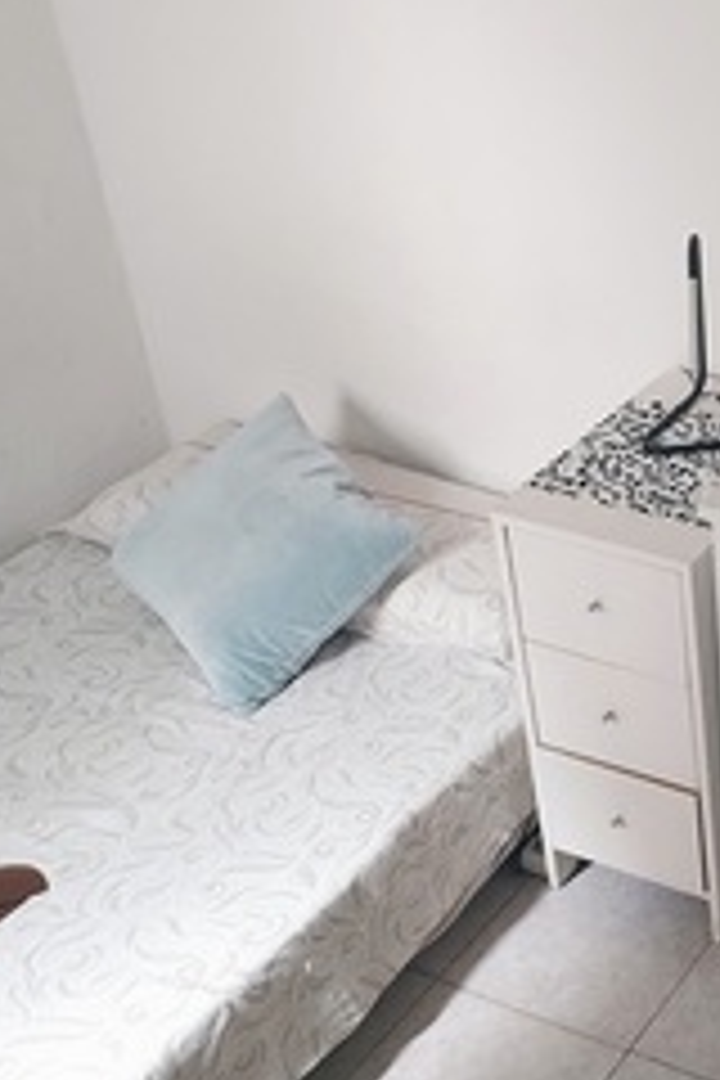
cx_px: 1008
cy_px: 448
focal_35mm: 52
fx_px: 1560
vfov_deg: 38.1
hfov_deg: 22.4
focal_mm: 4.6
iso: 400
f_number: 1.8
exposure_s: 1/50
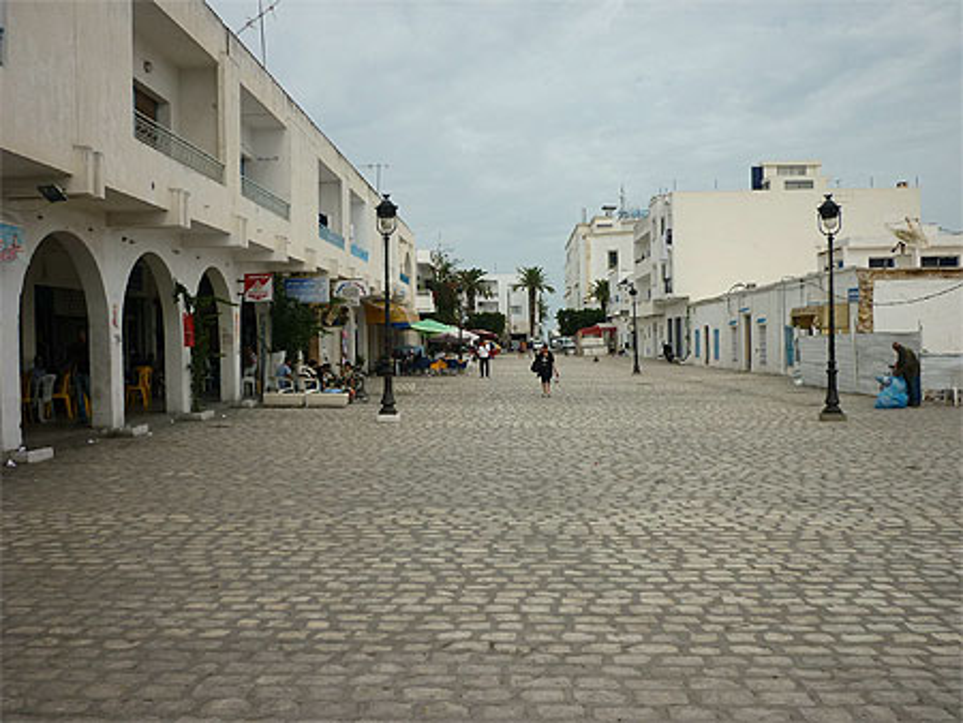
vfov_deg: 43.0
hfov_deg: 55.3
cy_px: 362
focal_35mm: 33
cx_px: 482
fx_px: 919
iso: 80
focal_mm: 5.5
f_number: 8
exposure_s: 1/250
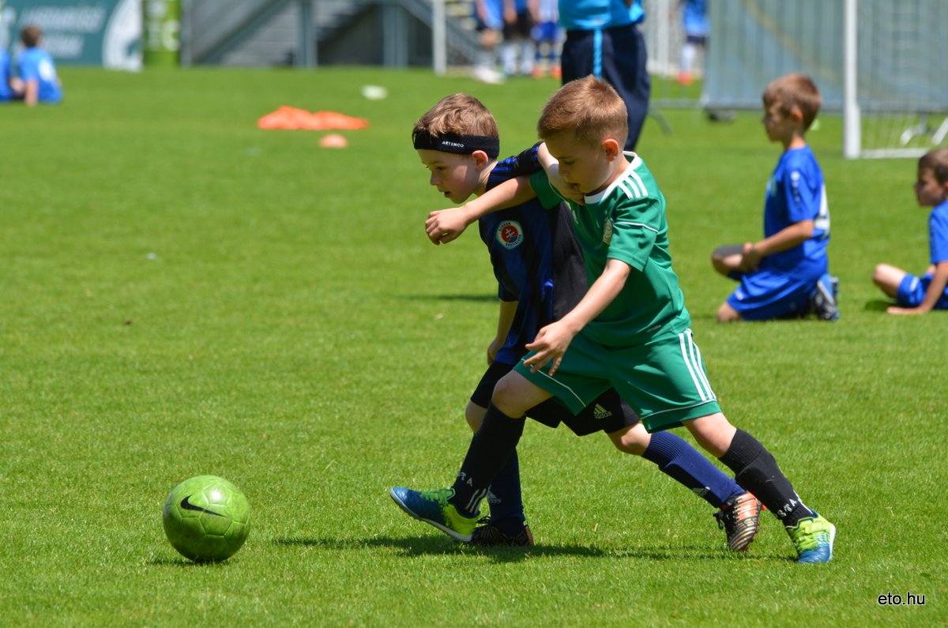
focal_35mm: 330
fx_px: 8673
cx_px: 474
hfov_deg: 6.3
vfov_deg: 4.1
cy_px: 314
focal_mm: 220
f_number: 6.3
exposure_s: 1/640
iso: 200
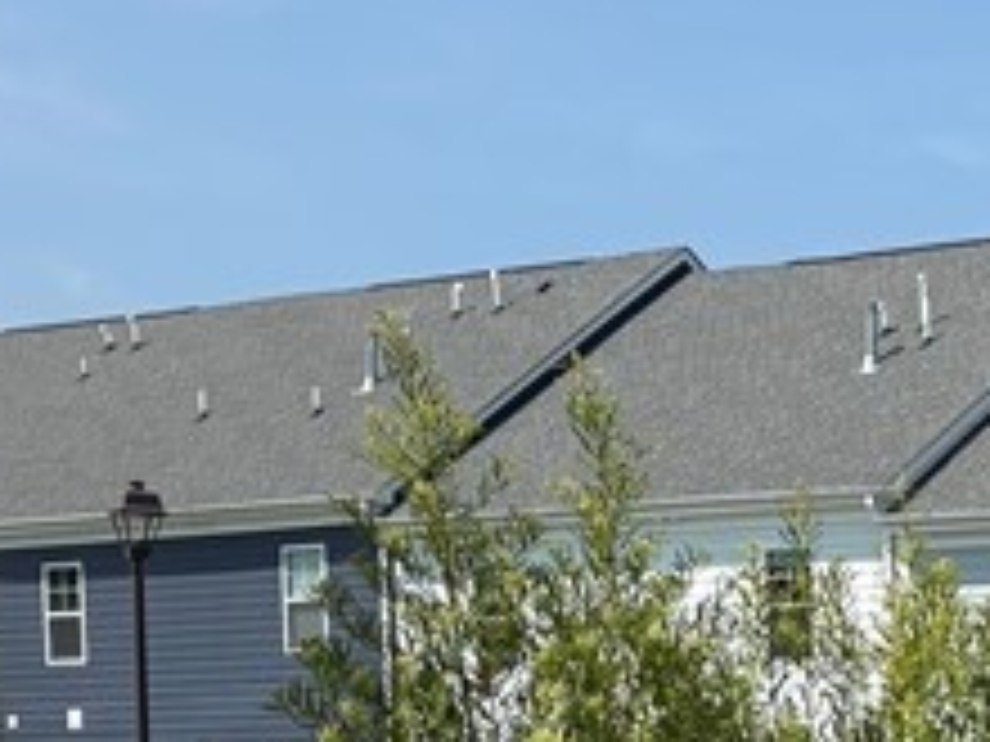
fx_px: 3461
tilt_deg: -8.2
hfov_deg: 15.3
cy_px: 1345
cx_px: 1372
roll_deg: -0.3
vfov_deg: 11.4
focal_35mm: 121
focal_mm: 5.96
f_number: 1.6
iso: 50
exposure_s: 1/4950
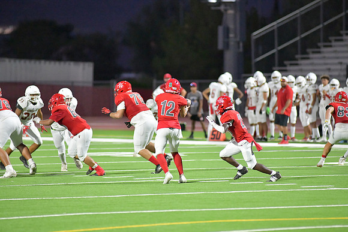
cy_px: 116
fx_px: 2901
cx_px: 174
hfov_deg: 6.9
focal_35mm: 300
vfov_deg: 4.6
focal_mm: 300
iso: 12800
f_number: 3.5
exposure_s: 1/1250
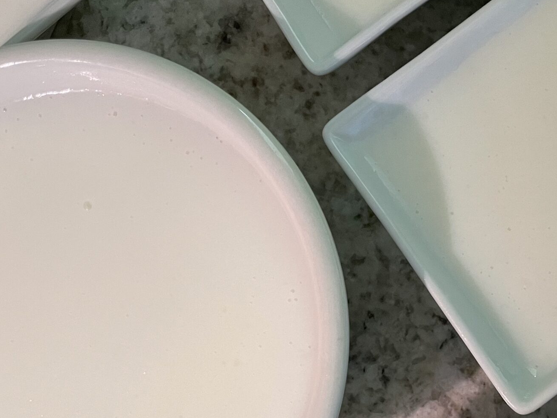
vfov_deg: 28.1
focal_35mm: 51
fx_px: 821
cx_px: 477
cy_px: 325
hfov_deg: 35.7
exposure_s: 1/60
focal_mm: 4.2
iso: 200
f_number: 1.6
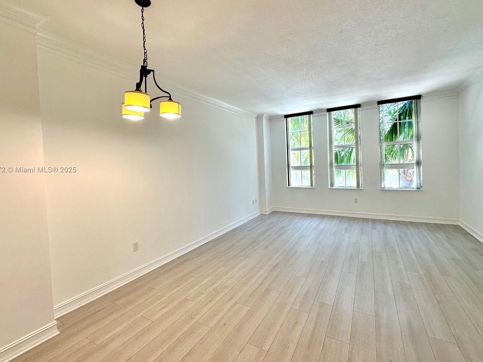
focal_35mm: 16
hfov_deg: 94.5
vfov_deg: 78.0
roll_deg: +1.9
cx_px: 242
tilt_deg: -1.2
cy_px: 170
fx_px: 223
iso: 64
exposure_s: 1/120
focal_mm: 2.22
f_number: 2.2
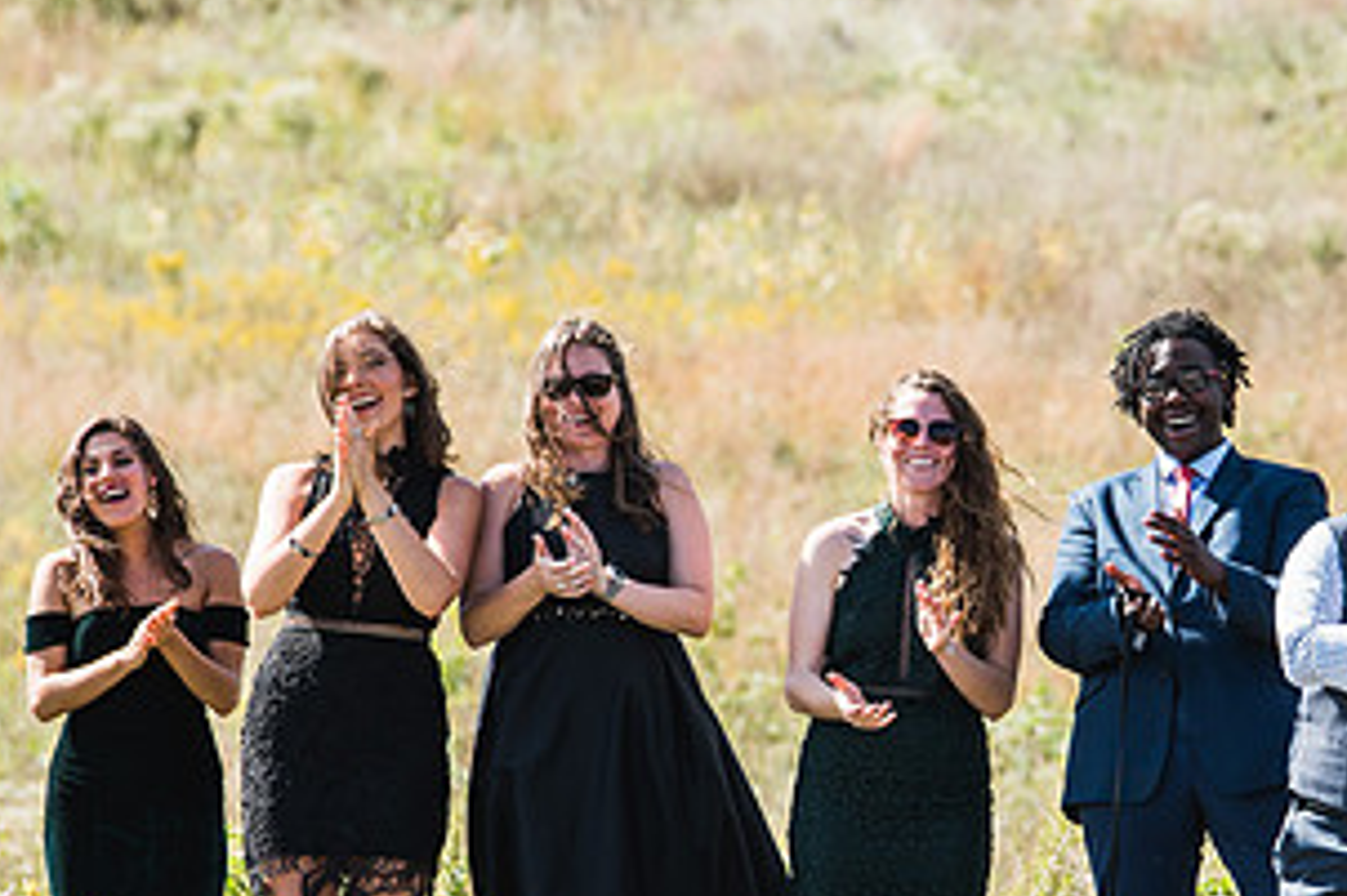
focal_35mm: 424
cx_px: 1174
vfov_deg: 3.2
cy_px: 631
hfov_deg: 4.9
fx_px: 15855
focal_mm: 200
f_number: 2.8
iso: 200
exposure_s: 1/500
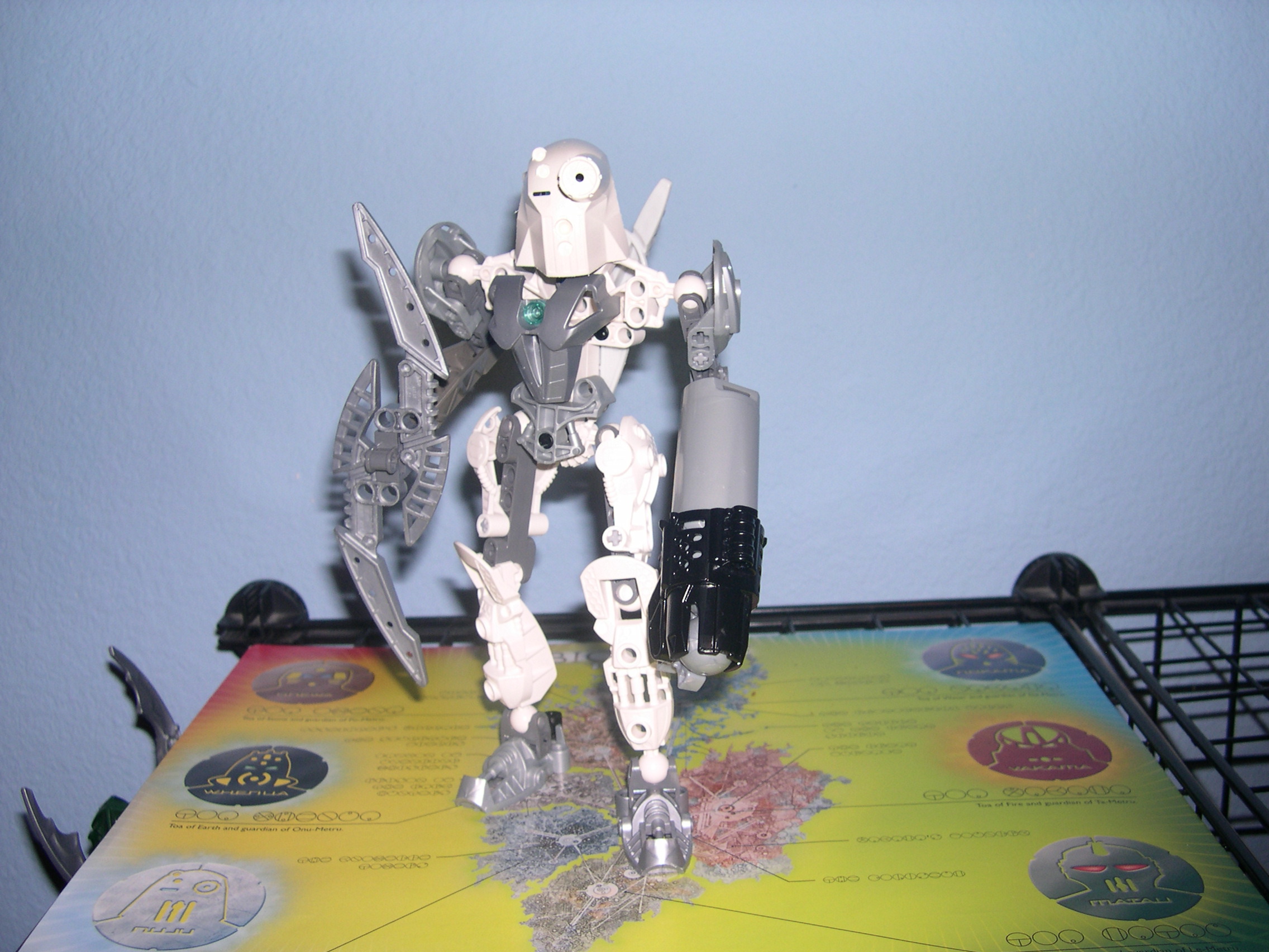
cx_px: 634
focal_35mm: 38
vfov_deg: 37.7
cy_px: 476
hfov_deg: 49.0
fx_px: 1393
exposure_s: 1/60
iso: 100
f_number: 2.8
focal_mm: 8
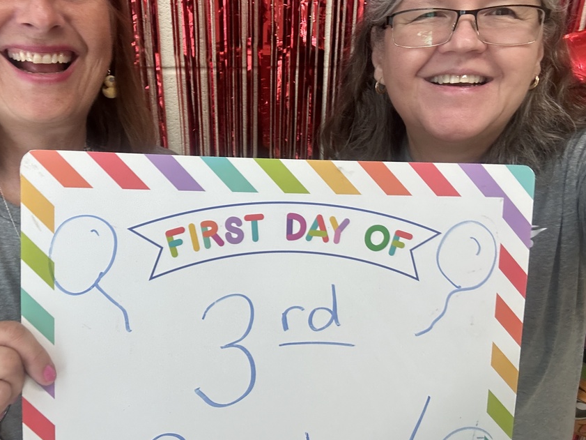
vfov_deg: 49.8
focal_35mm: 28
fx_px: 474
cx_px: 240
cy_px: 222
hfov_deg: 63.0
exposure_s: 1/60
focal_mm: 2.69
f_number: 1.9
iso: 100
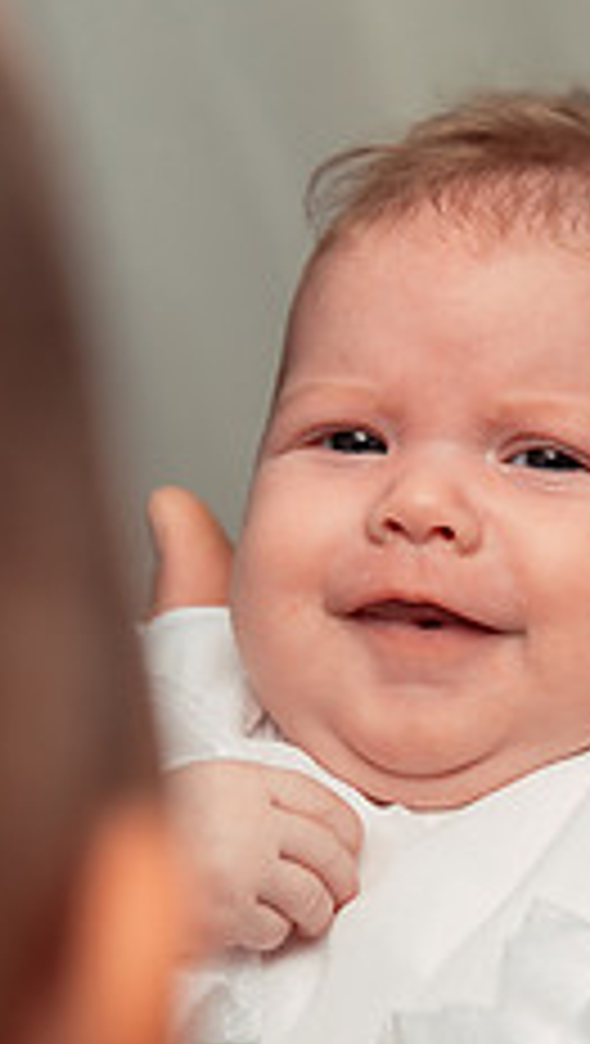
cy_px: 711
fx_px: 5075
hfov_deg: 6.6
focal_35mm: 183
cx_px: 522
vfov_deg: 11.7
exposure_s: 1/250
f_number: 3.2
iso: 400
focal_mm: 70
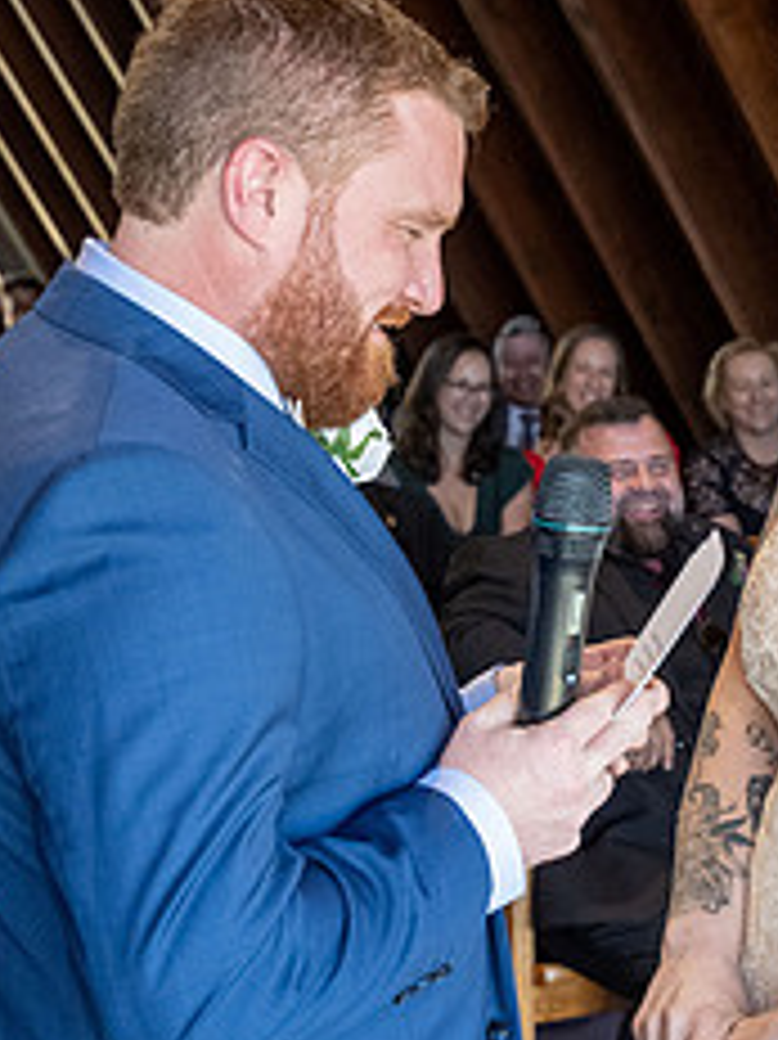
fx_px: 2969
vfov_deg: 19.8
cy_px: 529
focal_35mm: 99
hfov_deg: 14.3
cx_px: 994
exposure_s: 1/200
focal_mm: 40
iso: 2000
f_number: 5.6
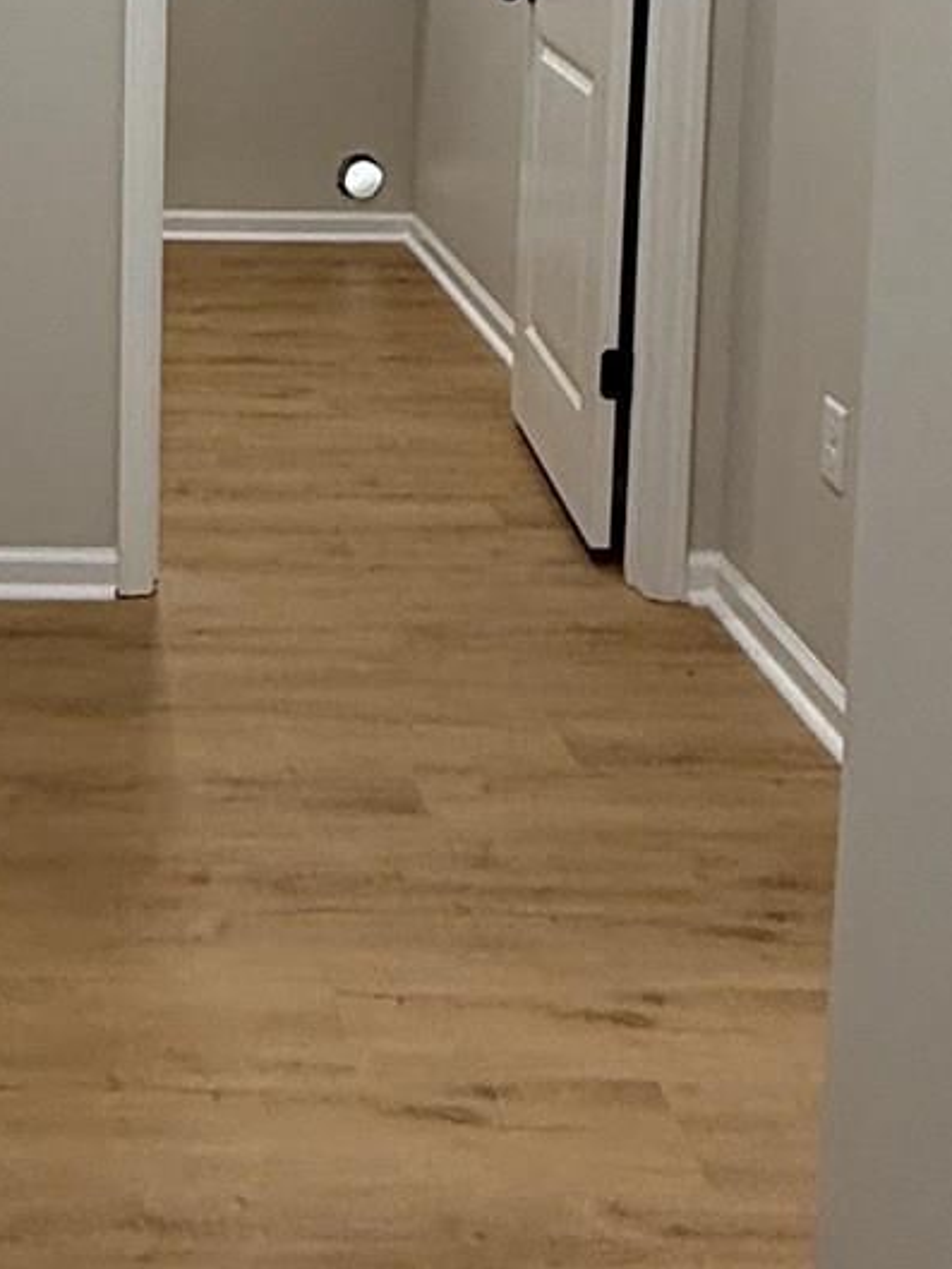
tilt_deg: -2.1
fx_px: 2236
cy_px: 7
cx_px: -67
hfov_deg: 22.8
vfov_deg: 29.6
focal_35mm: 61
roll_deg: +1.3
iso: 200
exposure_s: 1/120
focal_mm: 2.22
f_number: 2.2
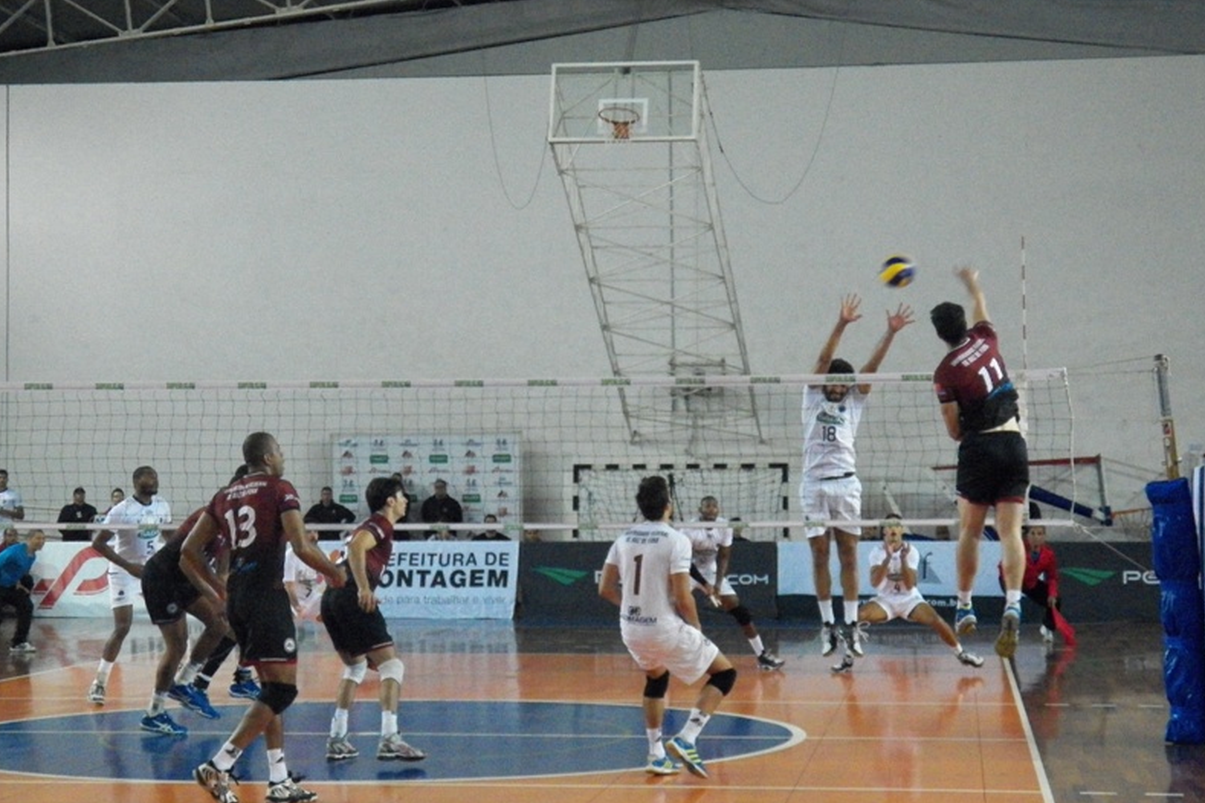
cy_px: 398
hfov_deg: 26.0
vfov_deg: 17.5
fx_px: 2611
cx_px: 603
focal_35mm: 78
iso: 1600
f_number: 3.6
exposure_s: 1/250
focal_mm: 13.2
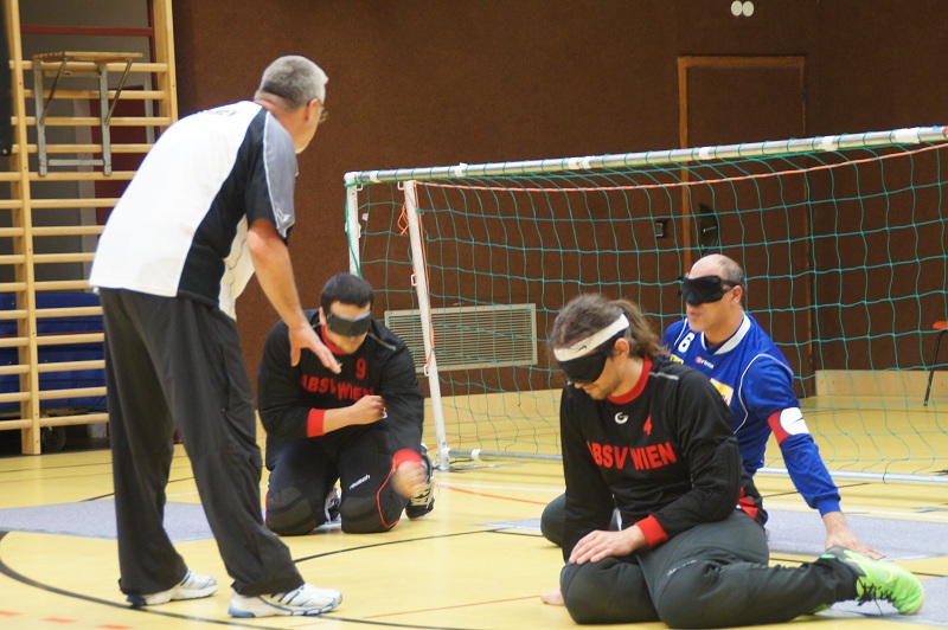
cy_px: 315
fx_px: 3552
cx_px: 474
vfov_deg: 10.1
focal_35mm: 135
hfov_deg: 15.2
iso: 1600
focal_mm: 90
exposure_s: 1/20
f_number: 5.6
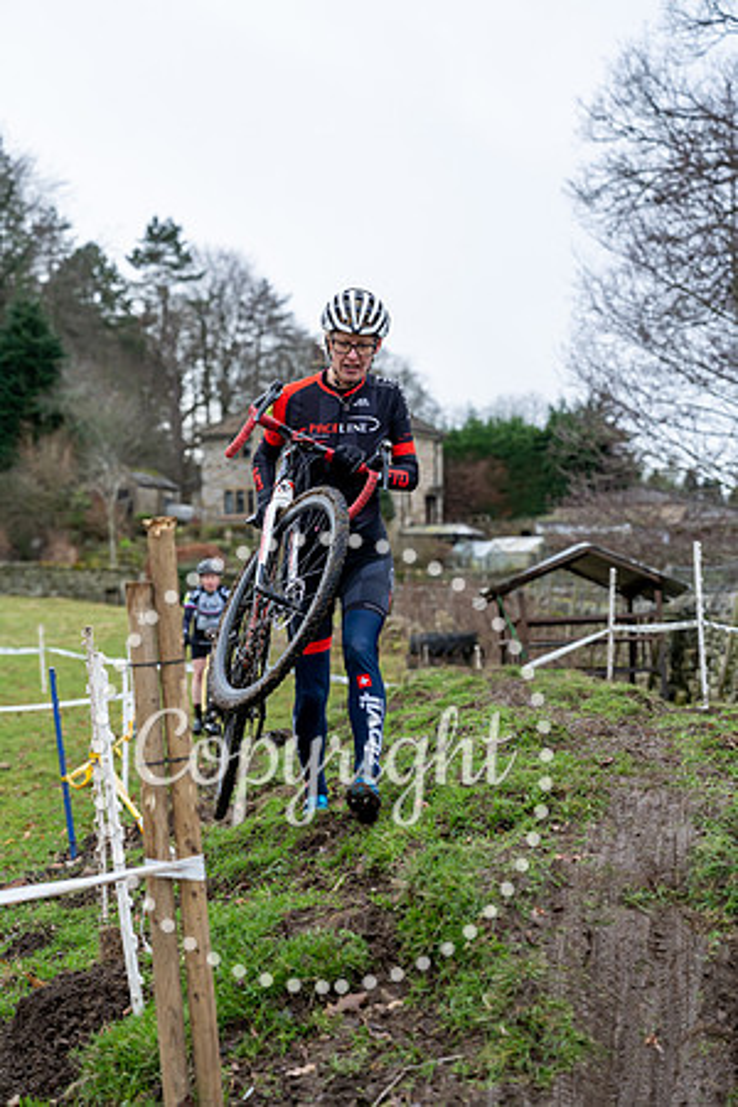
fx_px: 2152
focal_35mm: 70
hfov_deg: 19.5
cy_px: 554
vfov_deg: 28.8
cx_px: 369
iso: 1000
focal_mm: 70
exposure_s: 1/1000
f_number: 3.5
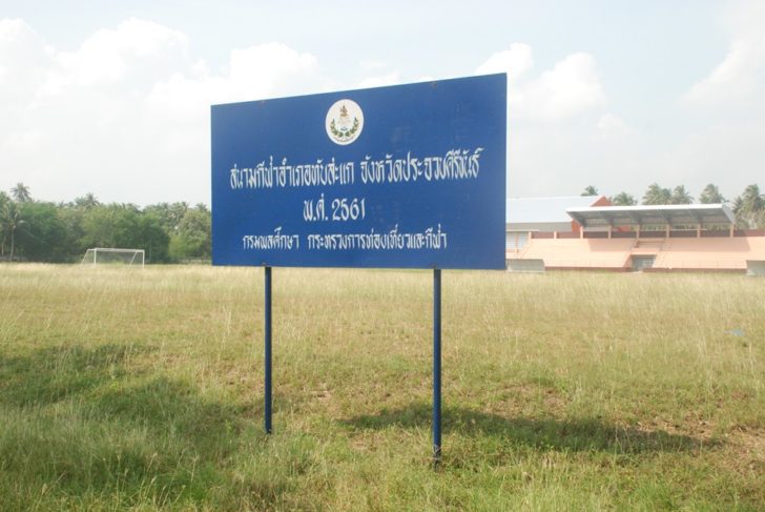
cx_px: 382
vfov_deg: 32.0
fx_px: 893
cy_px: 256
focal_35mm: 42
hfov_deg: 46.4
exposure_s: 1/640
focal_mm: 28
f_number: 13
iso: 800
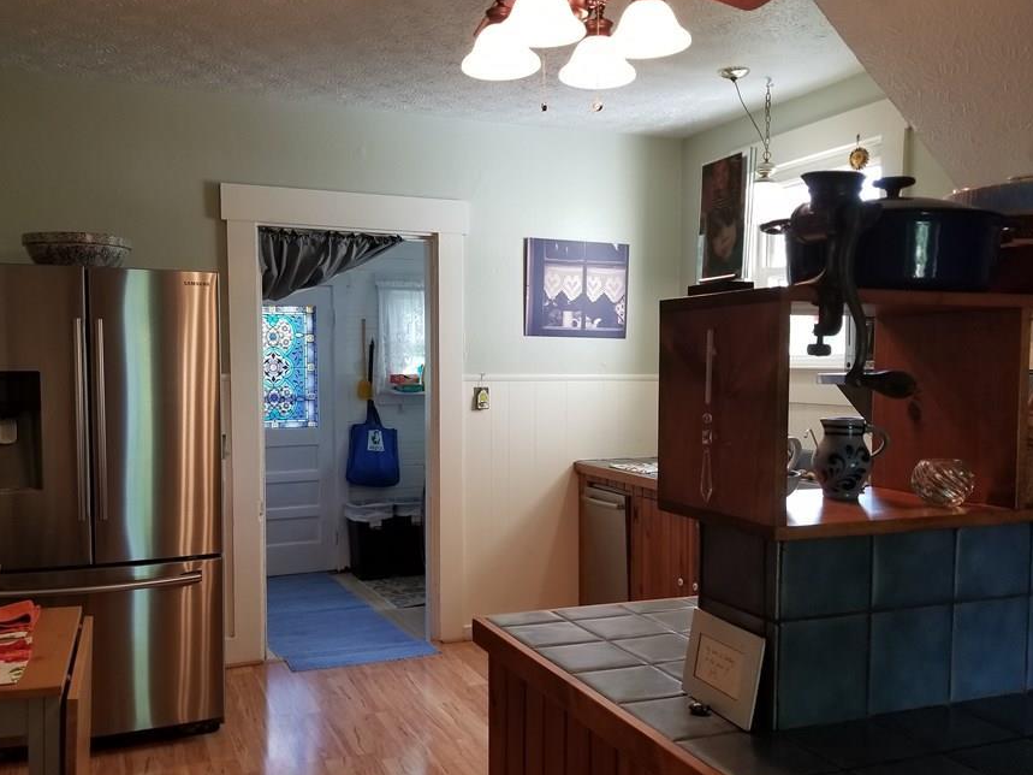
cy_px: 439
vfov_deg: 45.3
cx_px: 481
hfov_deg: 58.3
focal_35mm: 31
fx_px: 925
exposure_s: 1/60
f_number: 1.7
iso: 125
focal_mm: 4.25
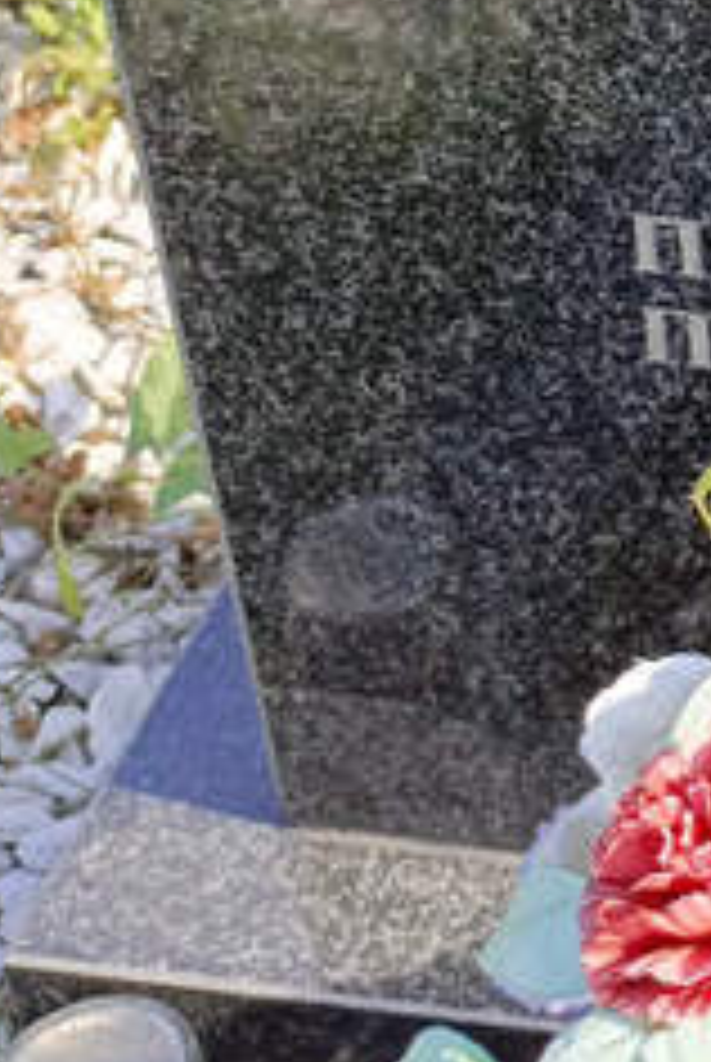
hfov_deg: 13.0
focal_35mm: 88
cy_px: -270
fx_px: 2599
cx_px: 1516
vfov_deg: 21.2
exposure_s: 1/309
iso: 112
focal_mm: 4.76
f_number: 1.69
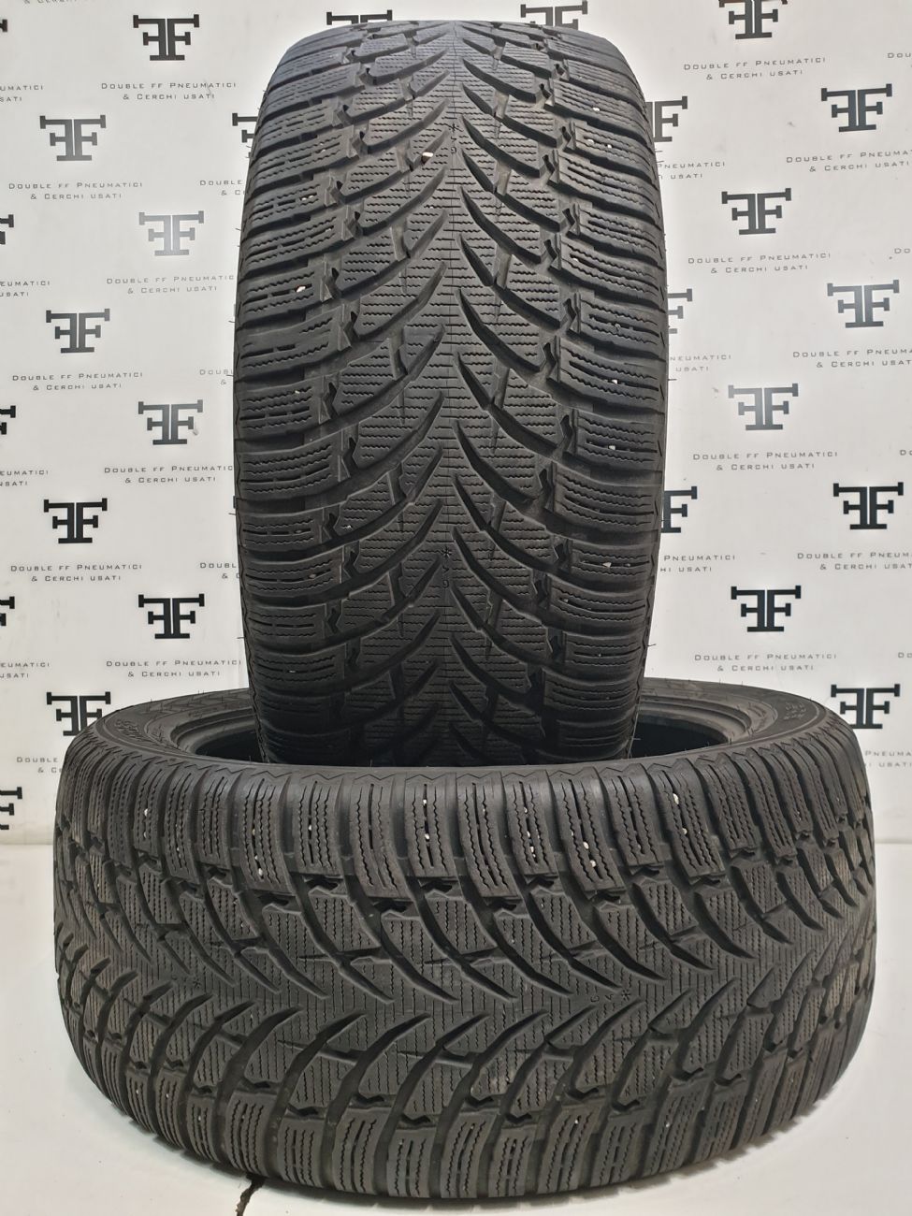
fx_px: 913
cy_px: 608
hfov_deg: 53.1
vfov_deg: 67.3
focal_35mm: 26
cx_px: 456
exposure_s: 1/50
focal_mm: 4.3
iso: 160
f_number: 2.4
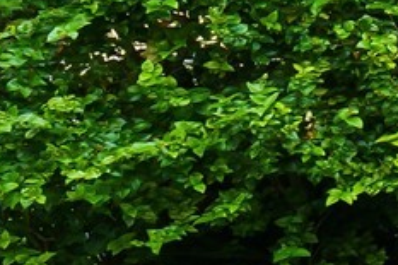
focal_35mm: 102
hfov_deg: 9.5
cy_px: -71
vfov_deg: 13.0
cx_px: 1400
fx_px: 1127
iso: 320
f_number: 11
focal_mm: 14
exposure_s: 1/40
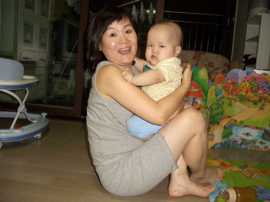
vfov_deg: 42.9
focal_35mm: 33
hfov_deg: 55.4
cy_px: 101
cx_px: 135
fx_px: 257
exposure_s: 1/60
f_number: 2.8
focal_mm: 7.1
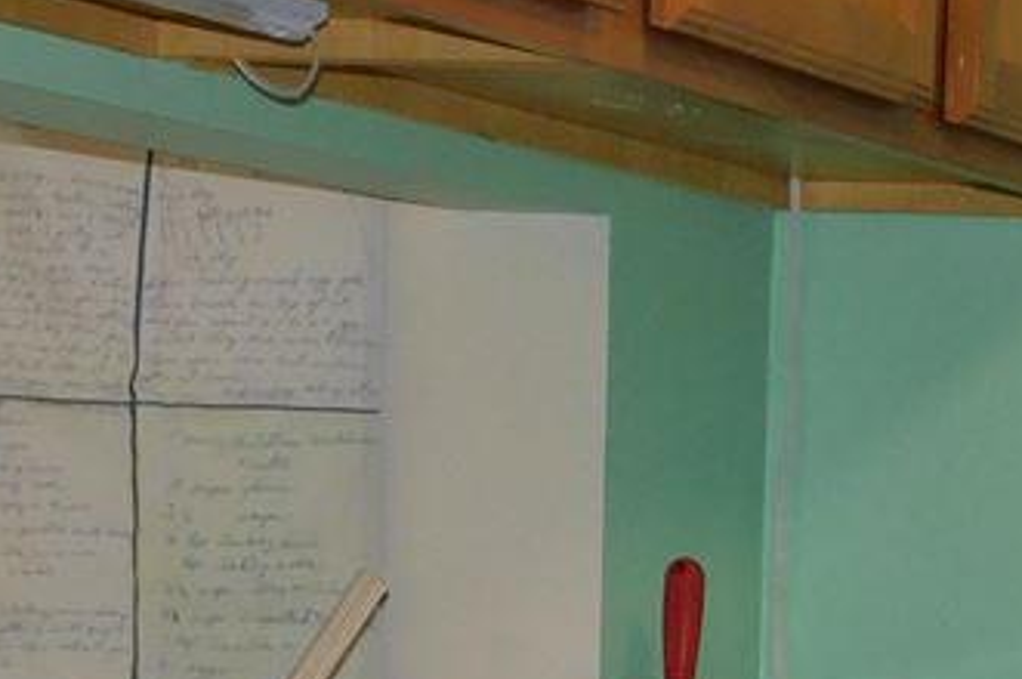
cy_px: 1219
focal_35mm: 145
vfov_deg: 9.0
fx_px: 4112
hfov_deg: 13.5
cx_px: 1454
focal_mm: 6.3
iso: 200
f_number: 3.5
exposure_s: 1/30
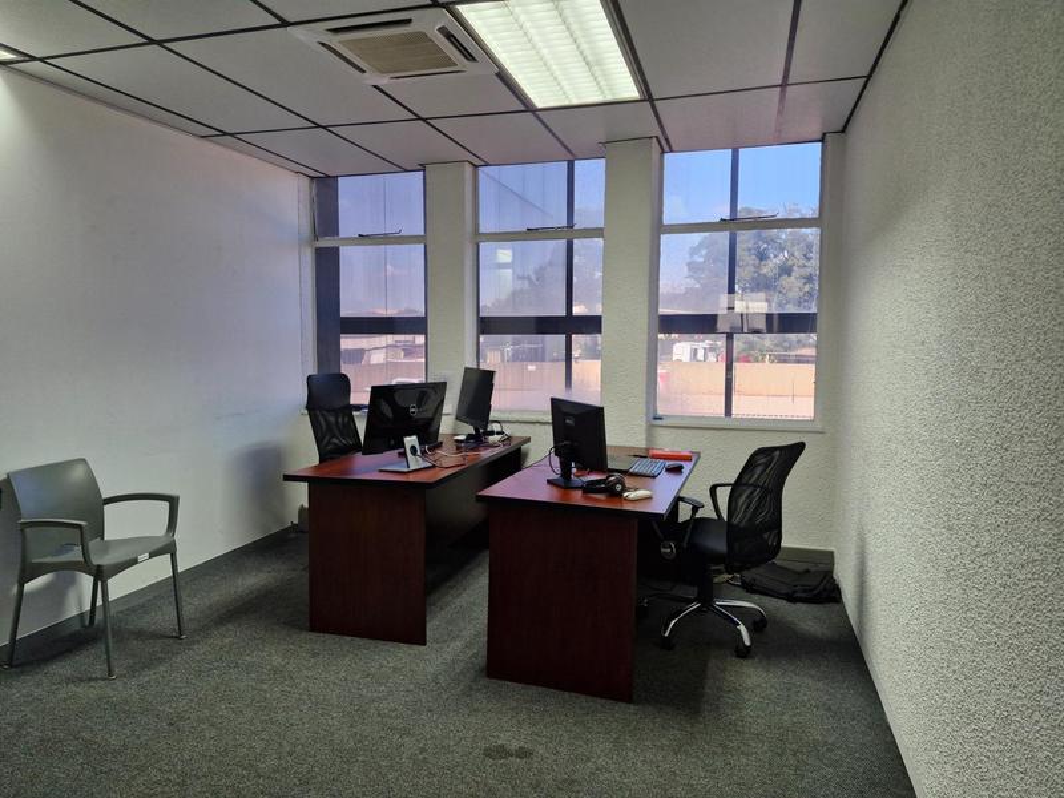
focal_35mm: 23
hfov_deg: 73.9
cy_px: 399
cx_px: 532
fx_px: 707
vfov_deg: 58.9
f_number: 1.8
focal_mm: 5.54
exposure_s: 1/100
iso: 250
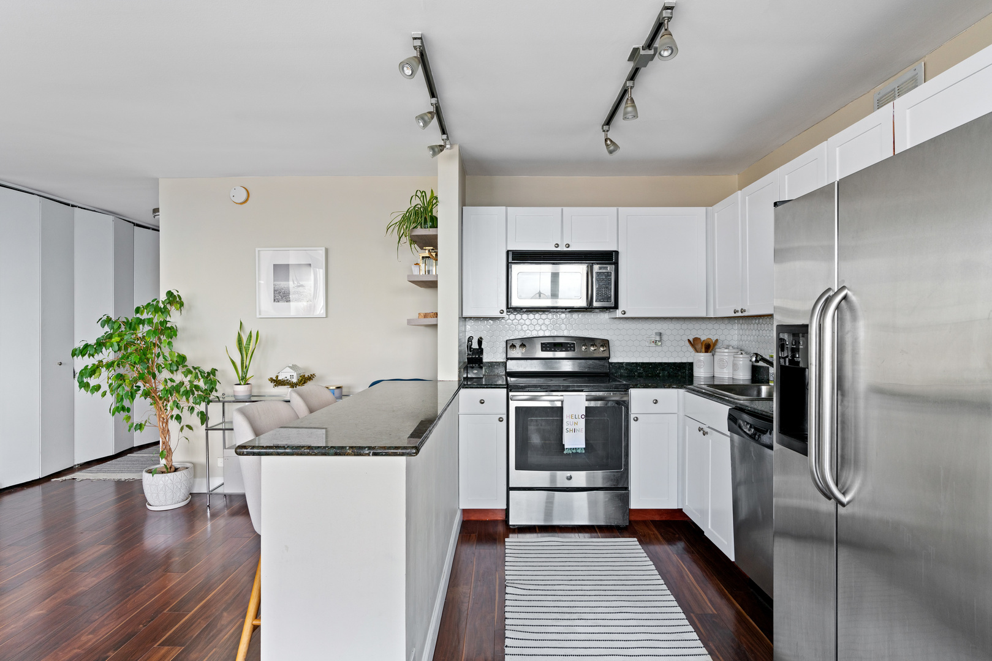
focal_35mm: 18
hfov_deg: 90.0
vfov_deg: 67.4
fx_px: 496
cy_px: 330
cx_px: 496
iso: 320
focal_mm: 18
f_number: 7.1
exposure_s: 1/30
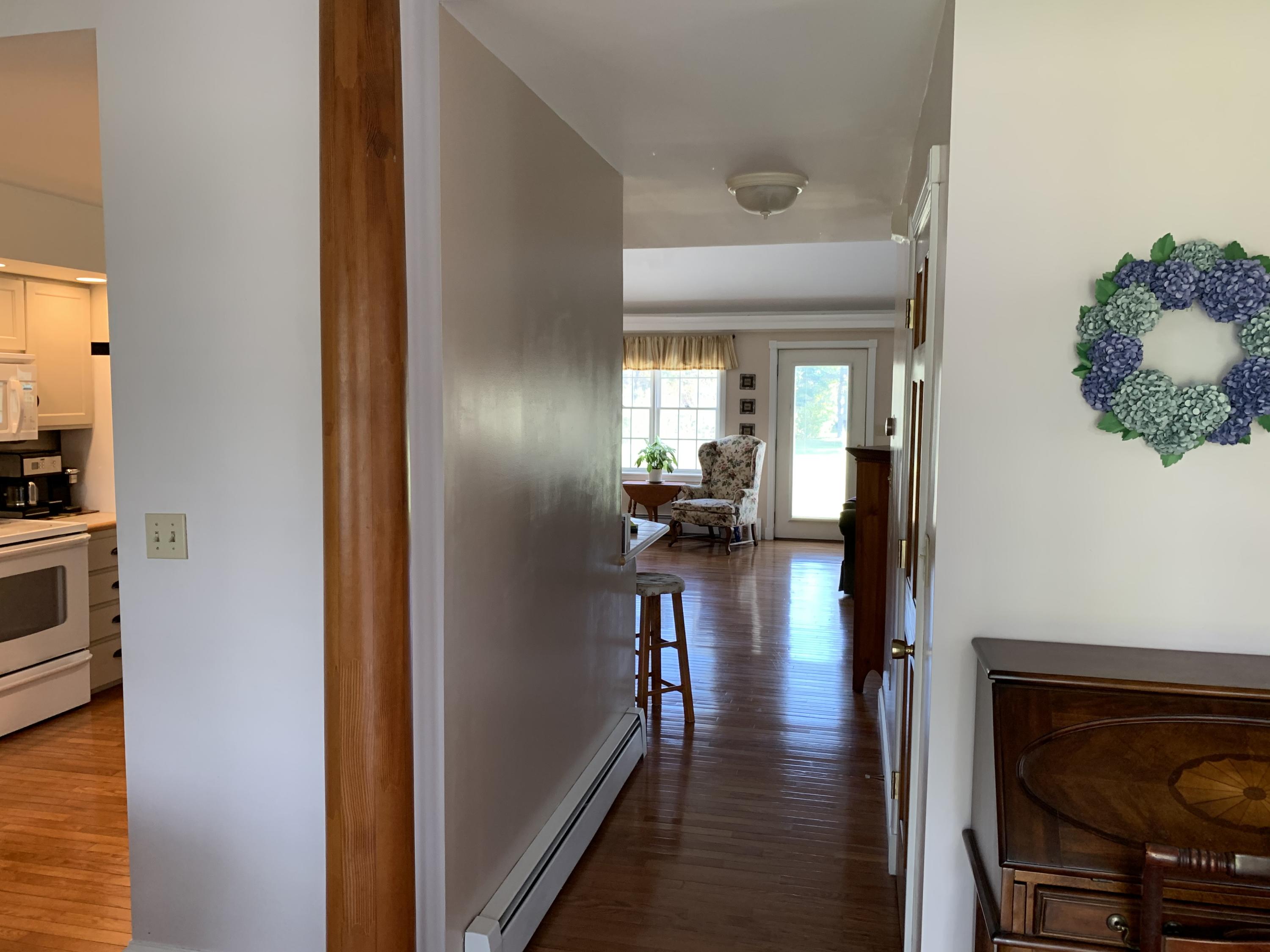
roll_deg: -1.0
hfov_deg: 67.3
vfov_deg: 53.1
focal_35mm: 26
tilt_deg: -5.1
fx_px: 954
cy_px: 476
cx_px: 635
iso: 160
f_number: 1.8
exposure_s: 1/60
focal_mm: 4.25
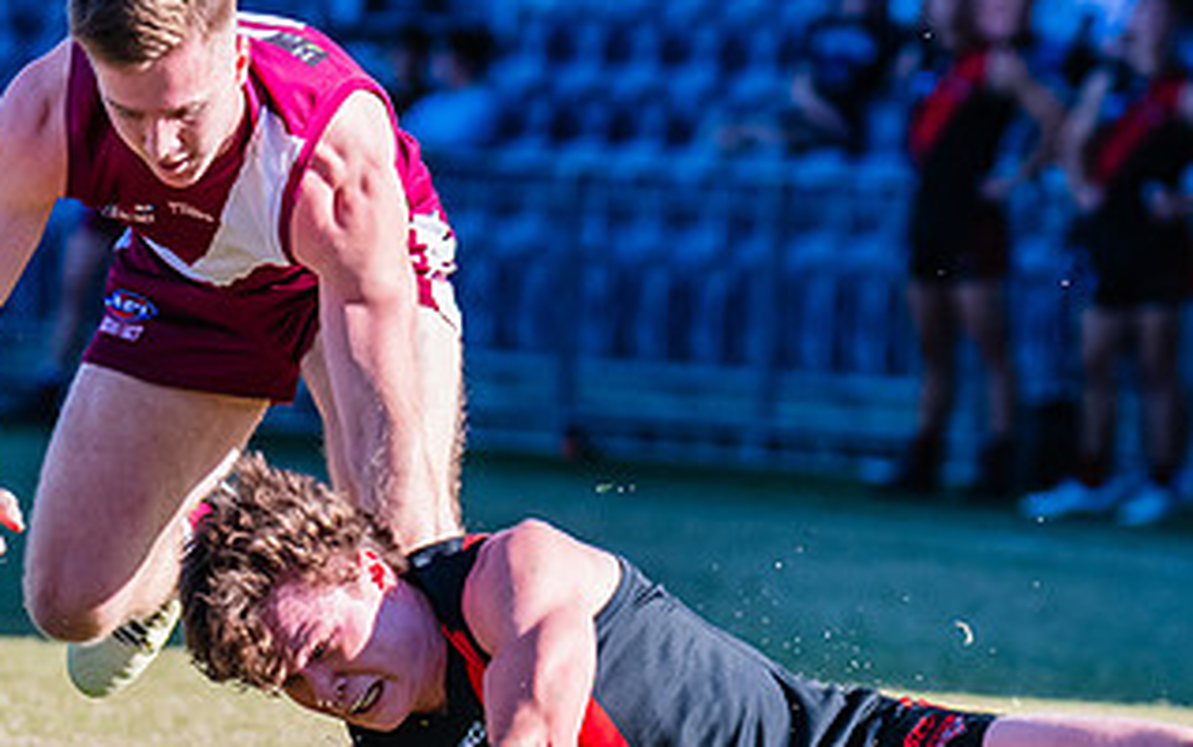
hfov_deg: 3.6
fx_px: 19222
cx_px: -111
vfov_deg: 2.2
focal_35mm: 591
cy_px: 408
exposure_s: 1/2000
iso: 800
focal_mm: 210
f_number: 5.6
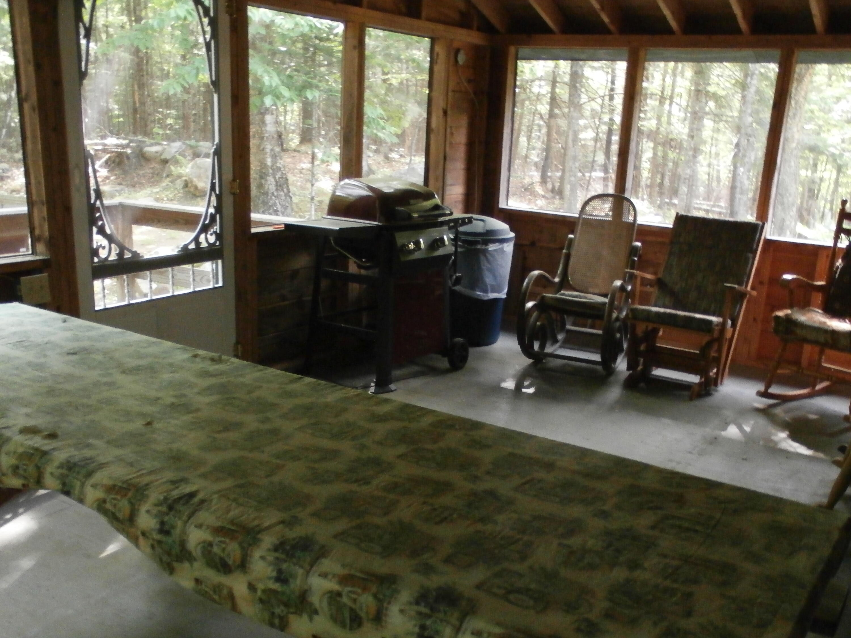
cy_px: 319
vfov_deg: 41.8
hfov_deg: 54.0
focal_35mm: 34
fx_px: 836
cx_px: 426
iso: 800
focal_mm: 6
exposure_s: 1/30
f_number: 3.4
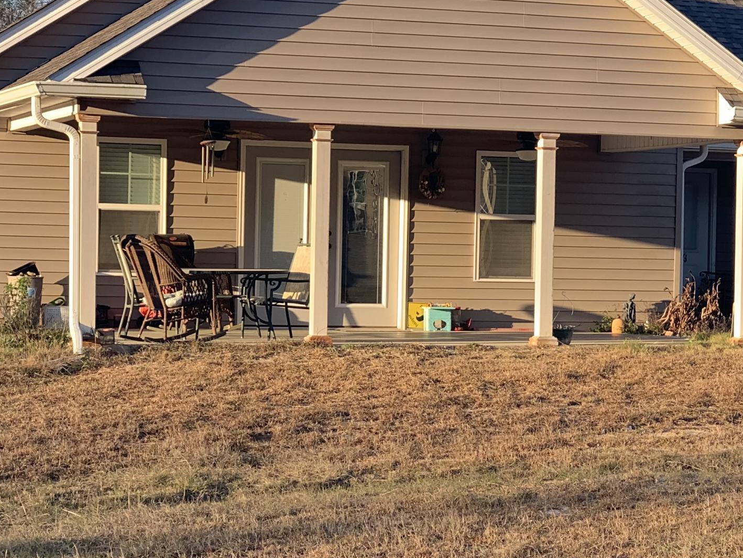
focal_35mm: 110
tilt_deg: -1.1
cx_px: 555
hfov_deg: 17.8
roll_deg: -1.5
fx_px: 2361
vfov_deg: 13.5
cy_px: 337
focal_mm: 6
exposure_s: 1/188
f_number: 2.4
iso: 16
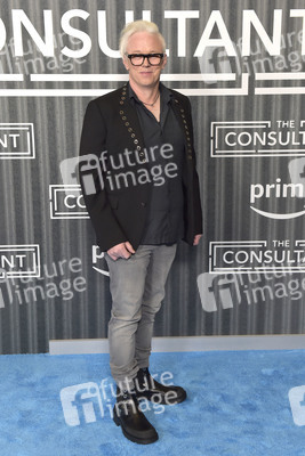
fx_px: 609
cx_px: 152
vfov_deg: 41.1
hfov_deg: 28.1
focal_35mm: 48
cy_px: 228
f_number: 6.3
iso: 2500
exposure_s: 1/250
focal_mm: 48
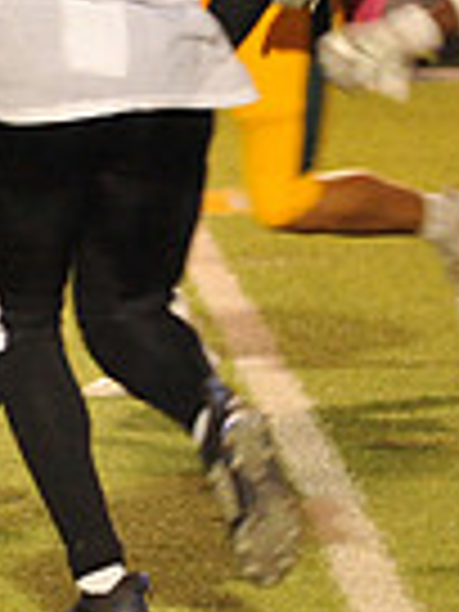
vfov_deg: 2.4
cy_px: -4
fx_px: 14462
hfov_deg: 1.8
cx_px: -729
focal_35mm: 818
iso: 6400
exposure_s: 1/200
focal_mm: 200
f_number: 6.3
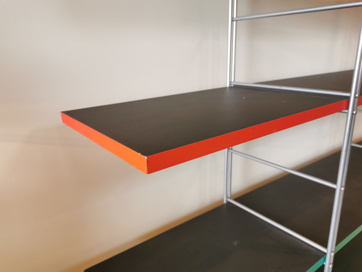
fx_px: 282
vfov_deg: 51.4
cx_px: 181
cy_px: 136
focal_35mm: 27
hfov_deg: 65.3
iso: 160
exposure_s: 1/50
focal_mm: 5.58
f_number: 1.8
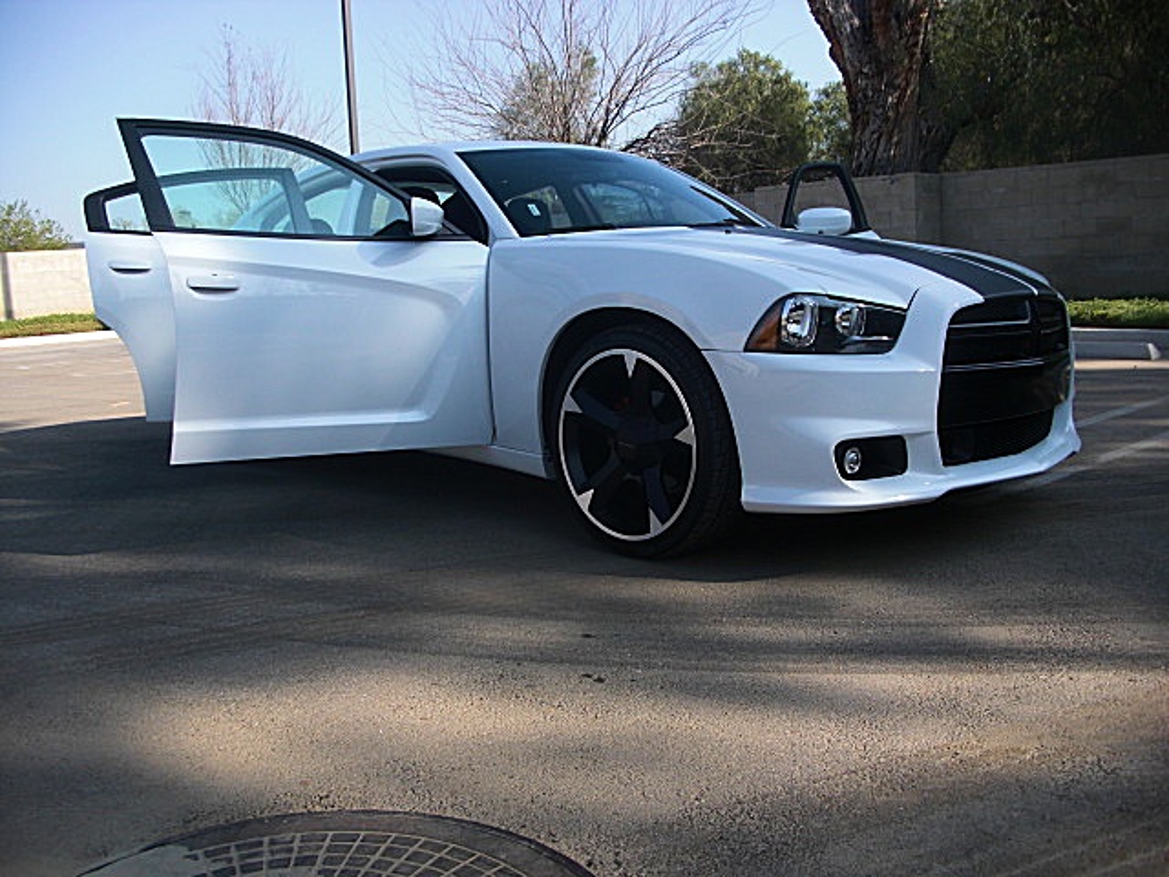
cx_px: 584
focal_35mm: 36
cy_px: 438
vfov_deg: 39.7
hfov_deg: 51.4
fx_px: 1216
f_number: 2.8
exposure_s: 1/640
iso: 50
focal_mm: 6.3
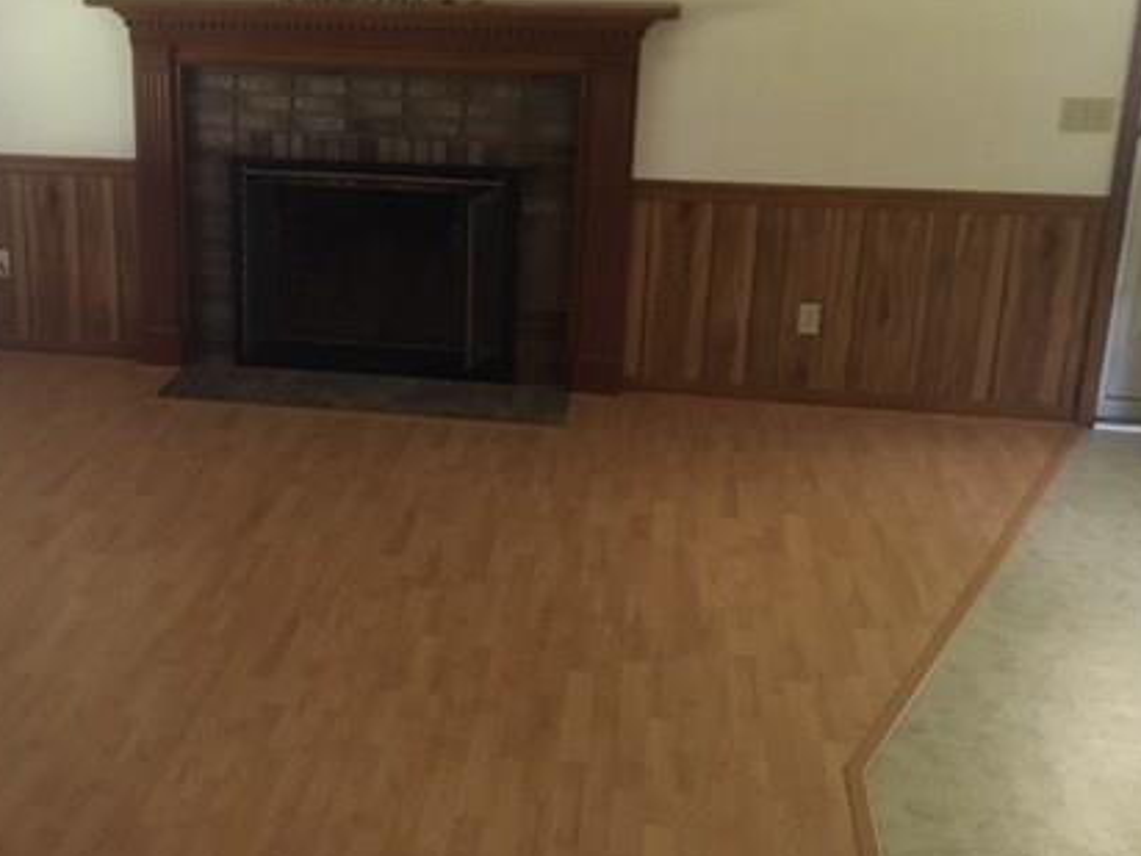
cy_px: 341
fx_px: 1483
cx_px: 335
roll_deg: +0.2
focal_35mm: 45
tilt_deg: -17.1
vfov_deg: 32.1
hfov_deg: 41.2
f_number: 2.2
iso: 250
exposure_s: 1/15
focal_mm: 4.15
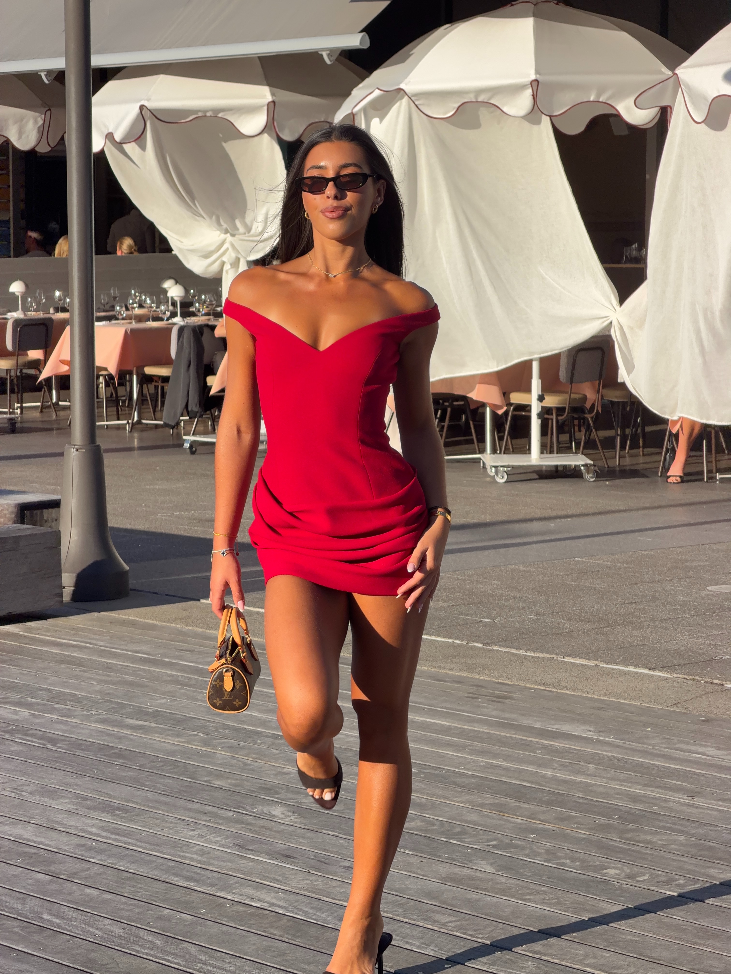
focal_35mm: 100
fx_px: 2816
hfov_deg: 14.8
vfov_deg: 19.6
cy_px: 487
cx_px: 366
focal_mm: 16.89
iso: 32
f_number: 2.8
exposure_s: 1/638
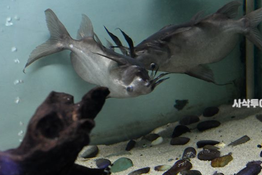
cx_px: 148
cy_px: 60
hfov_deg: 25.0
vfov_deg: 16.8
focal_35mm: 81
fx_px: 590
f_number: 4.5
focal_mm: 56
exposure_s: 1/80
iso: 3200
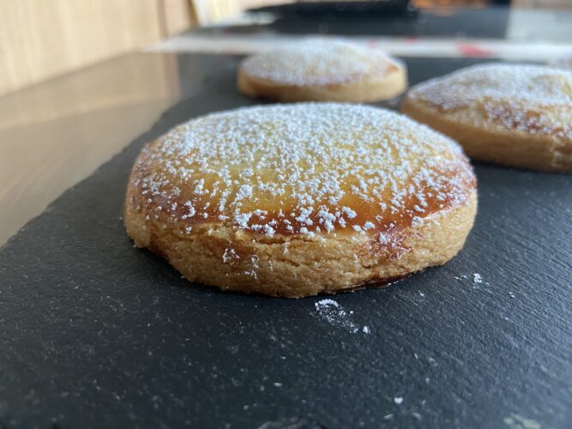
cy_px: 214
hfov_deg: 69.4
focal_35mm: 25
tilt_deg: -27.9
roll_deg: -0.2
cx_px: 286
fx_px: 413
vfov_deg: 54.9
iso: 250
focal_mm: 4.25
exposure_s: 1/50
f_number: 1.8
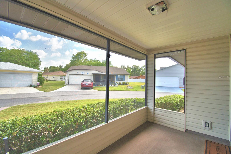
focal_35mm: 15
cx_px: 116
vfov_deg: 77.3
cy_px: 77
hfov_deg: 100.4
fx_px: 96
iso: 140
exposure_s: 1/500
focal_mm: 10
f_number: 4.5
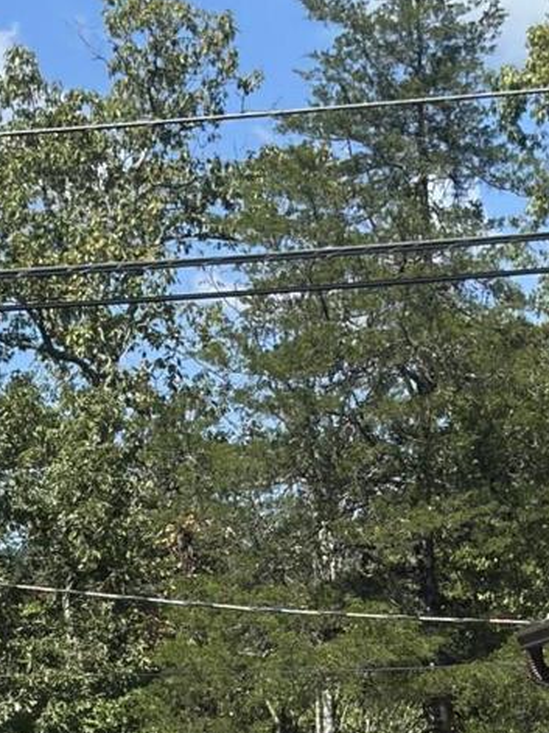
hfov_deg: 9.1
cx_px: 190
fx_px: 3448
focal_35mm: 163
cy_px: 1229
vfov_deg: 11.4
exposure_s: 1/8197
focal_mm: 6.86
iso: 100
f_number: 1.78
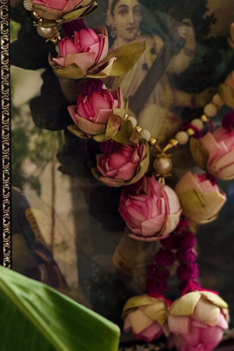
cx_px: 236
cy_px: 242
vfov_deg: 9.1
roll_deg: -8.8
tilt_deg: -20.0
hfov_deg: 6.1
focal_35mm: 225
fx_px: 2194
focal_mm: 15.66
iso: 100
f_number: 2.8
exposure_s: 1/99
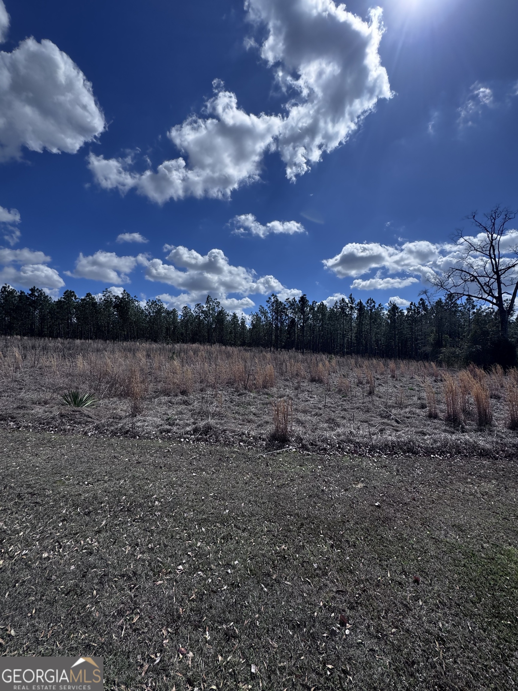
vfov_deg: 102.1
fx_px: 279
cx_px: 259
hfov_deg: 85.7
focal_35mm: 14
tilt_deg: +0.8
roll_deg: +0.4
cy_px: 346
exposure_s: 1/4132
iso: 50
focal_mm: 2.22
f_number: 2.2
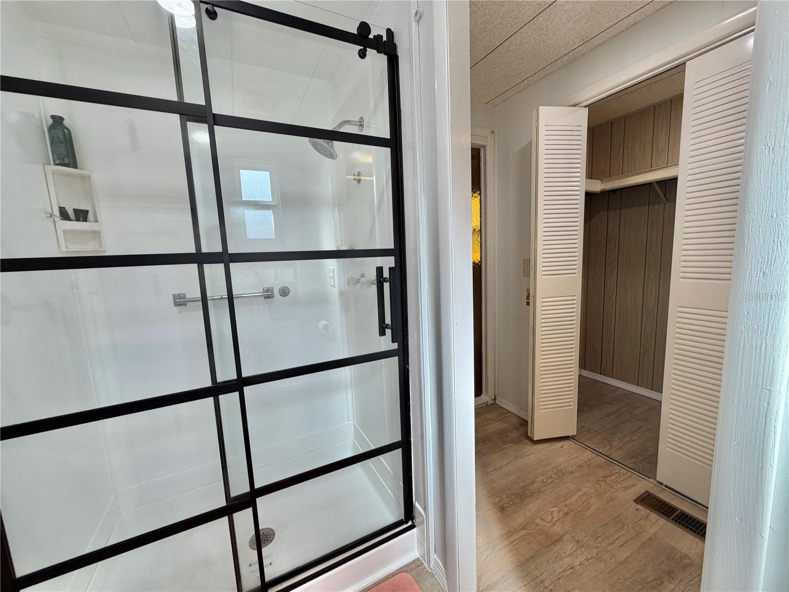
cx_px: 394
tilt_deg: -7.7
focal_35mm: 14
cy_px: 296
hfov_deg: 102.1
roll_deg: +2.5
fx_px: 319
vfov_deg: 85.7
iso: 125
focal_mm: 2.22
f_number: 2.2
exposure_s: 1/120
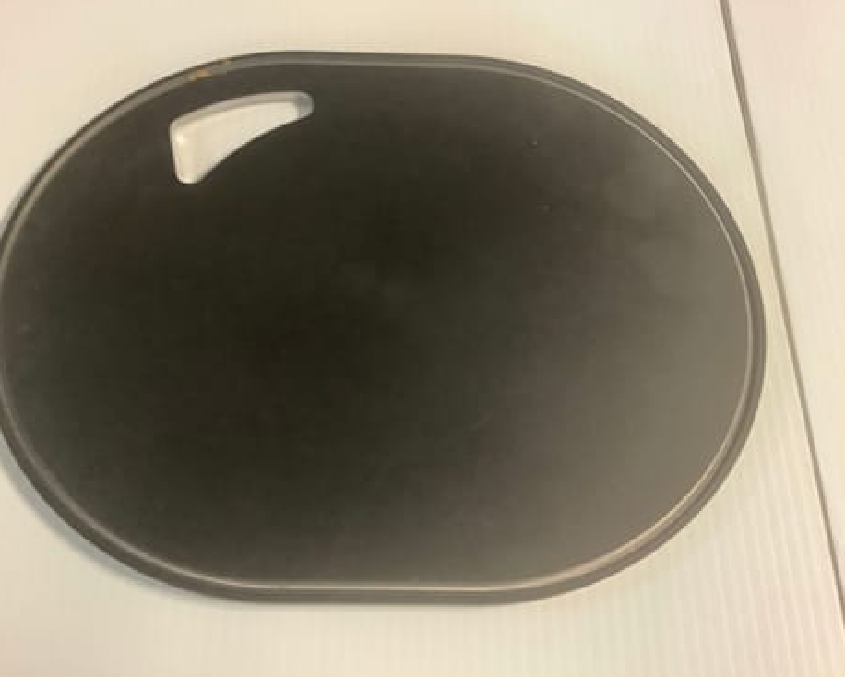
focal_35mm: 33
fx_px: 826
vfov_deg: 44.6
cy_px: 340
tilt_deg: -66.0
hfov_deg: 54.1
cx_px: 393
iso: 500
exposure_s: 1/25
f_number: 2.4
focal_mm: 3.3
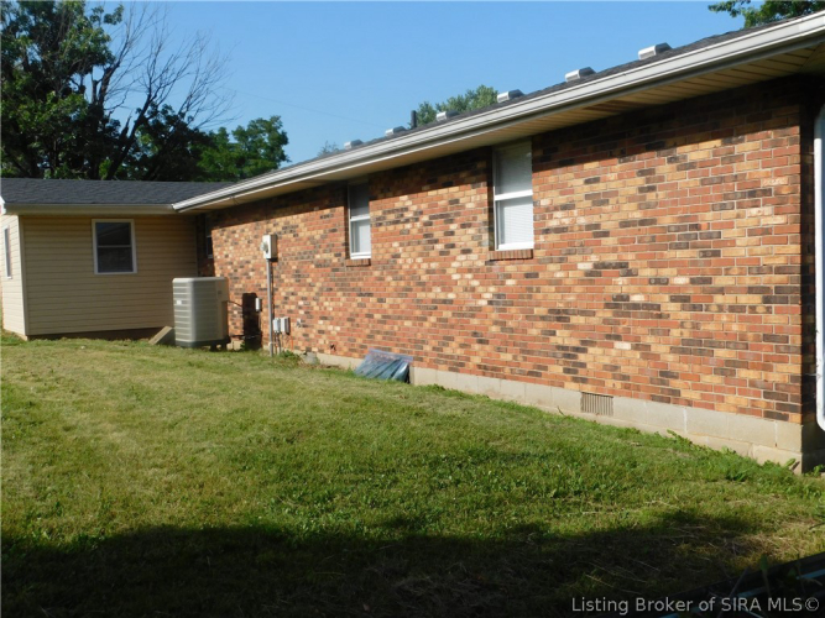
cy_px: 309
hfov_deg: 51.4
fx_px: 858
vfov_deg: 39.6
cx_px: 412
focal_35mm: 36
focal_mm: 6.3
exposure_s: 1/1250
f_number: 3.5
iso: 125
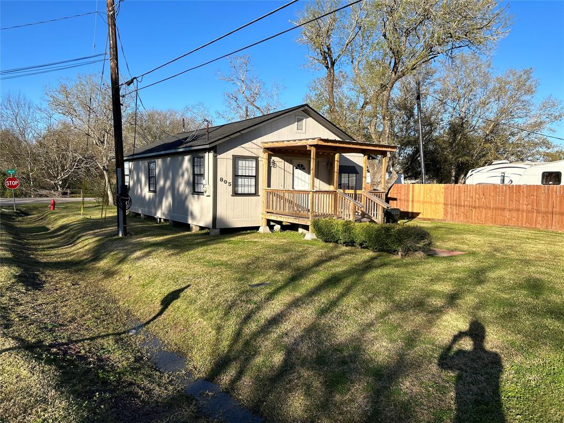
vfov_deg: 53.1
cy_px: 212
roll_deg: -1.1
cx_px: 282
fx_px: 424
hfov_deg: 67.3
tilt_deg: -2.8
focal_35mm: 26
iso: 50
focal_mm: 5.7
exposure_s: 1/3165
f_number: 1.5
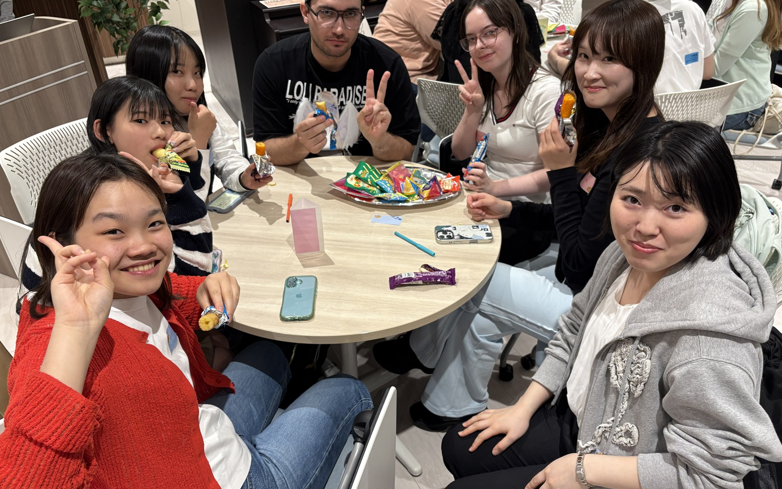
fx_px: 597
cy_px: 242
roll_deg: +2.2
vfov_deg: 44.5
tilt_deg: -34.1
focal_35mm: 28
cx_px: 388
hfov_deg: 66.5
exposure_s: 1/100
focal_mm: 5.96
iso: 125
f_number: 1.6
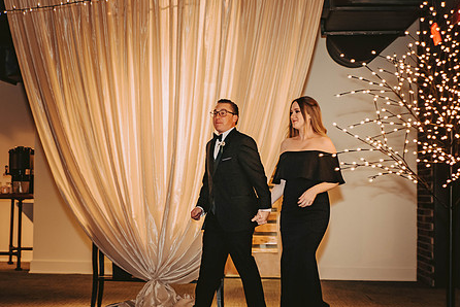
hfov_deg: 22.4
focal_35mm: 91
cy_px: 155
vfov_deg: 15.0
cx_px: 225
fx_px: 1163
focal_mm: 70
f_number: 3.2
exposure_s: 1/100
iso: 1250
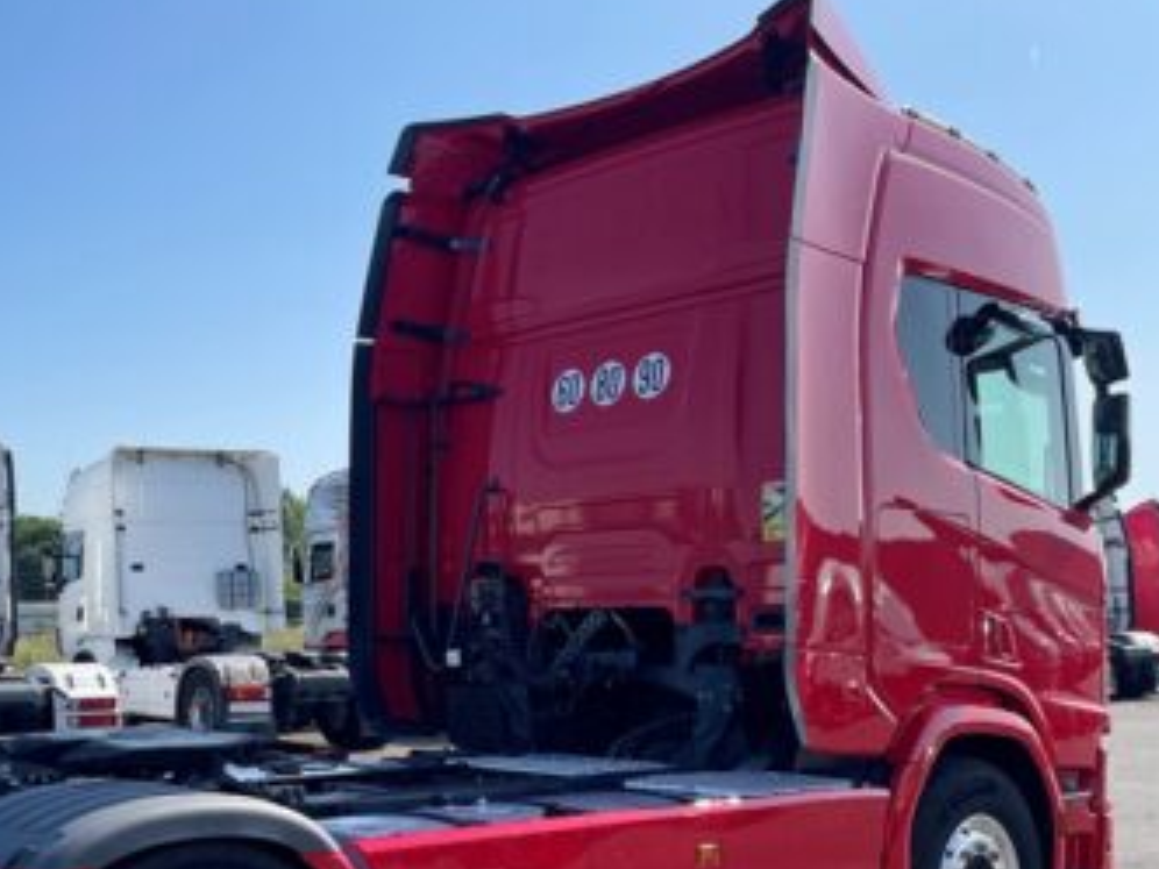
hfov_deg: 39.7
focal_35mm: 47
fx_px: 1574
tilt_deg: +1.8
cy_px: 576
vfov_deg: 30.7
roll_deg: +2.4
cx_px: 346
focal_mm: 4.2
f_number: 1.6
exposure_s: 1/3125
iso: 32
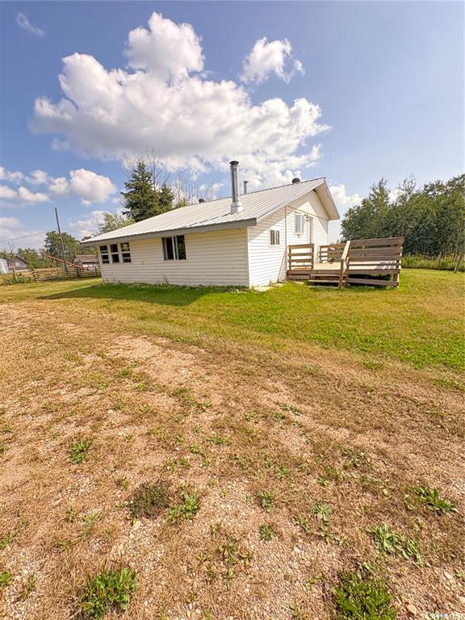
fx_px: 251
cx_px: 232
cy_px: 310
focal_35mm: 14
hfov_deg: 85.7
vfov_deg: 102.1
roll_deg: +2.5
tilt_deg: -9.7
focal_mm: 2.22
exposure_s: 1/233
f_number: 2.2
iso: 50
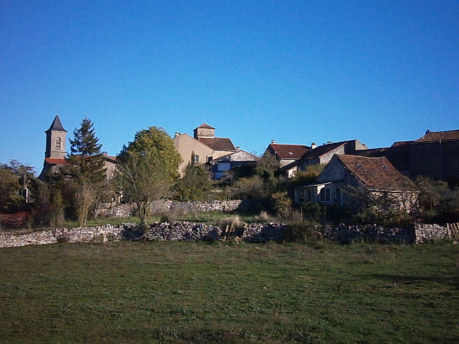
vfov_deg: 30.9
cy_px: 172
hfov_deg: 40.4
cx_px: 230
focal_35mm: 47
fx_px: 623
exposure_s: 1/400
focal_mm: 8.3
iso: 320
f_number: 9.7
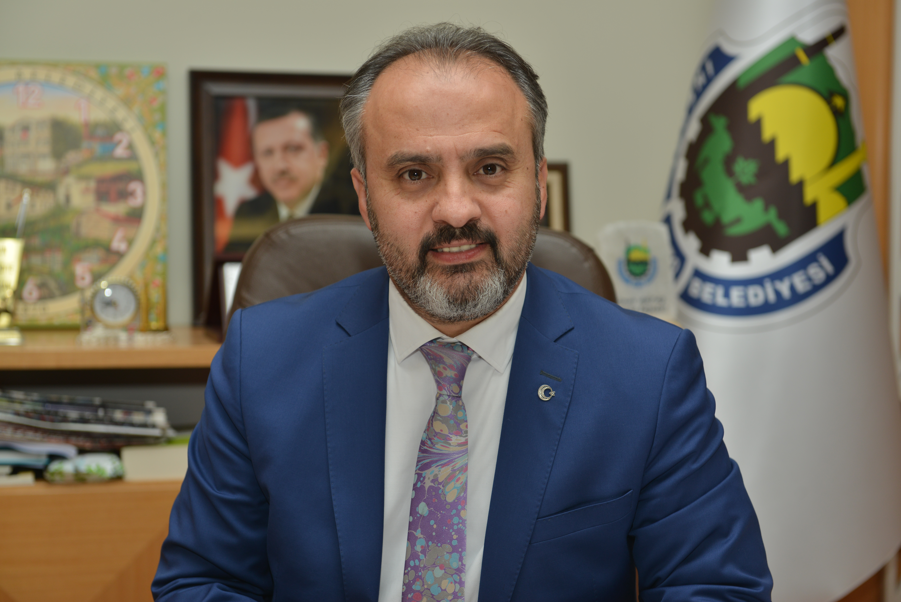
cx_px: 450
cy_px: 301
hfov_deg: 28.8
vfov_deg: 19.5
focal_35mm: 70
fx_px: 1752
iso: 200
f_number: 4
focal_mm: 70
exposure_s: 1/200
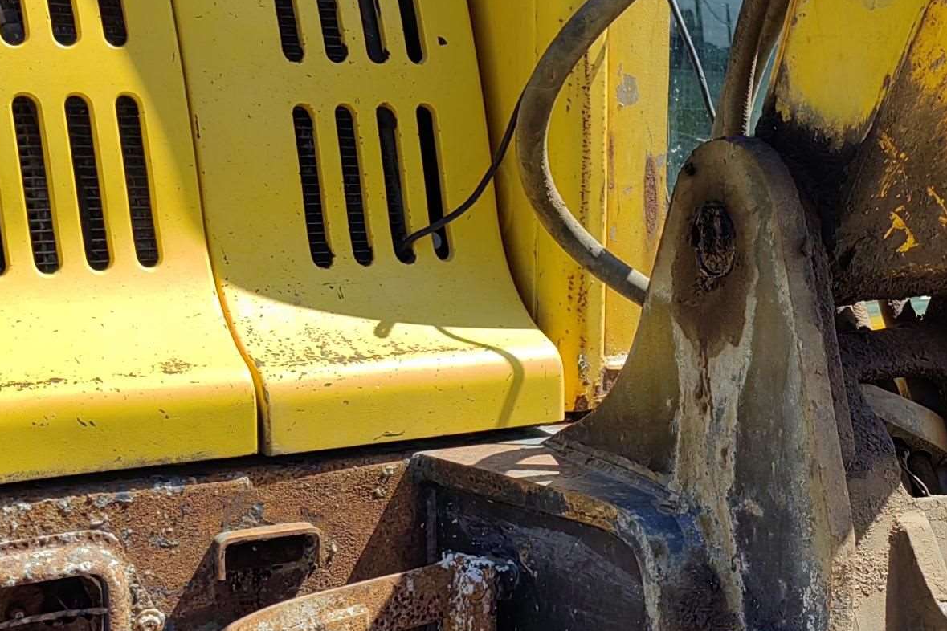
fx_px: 1605
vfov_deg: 22.2
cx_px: 758
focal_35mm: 61
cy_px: 432
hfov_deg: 32.0
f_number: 1.9
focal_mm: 5.52
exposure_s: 1/2500
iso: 50
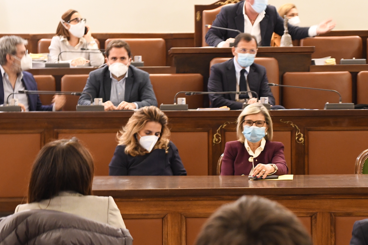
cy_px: 122
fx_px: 1063
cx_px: 184
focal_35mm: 104
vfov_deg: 13.2
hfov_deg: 19.6
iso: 3200
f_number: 5
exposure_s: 1/13
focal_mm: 52
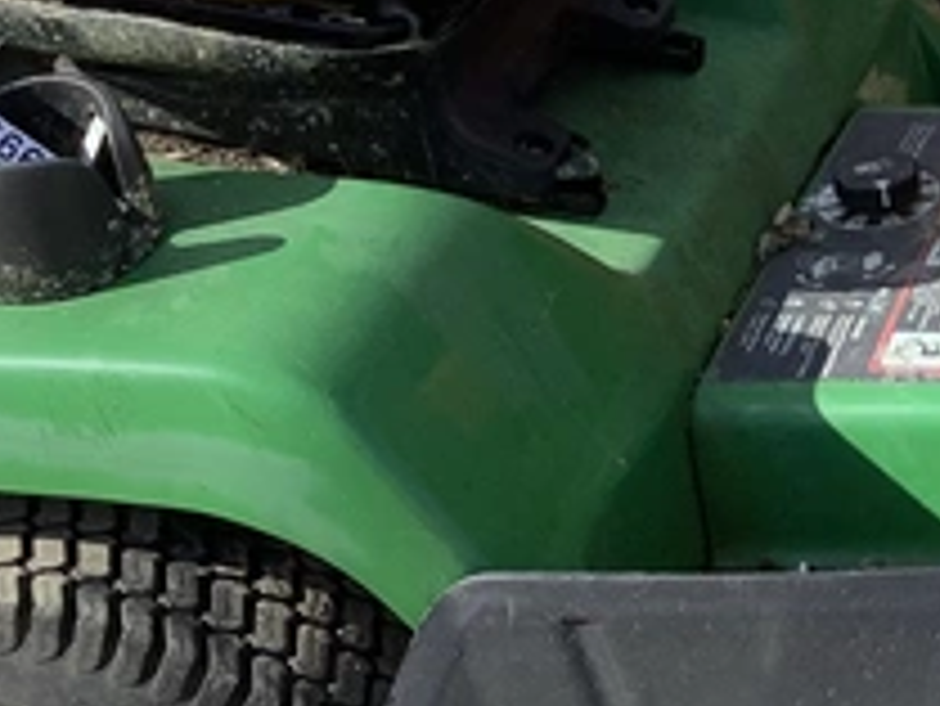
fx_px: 3016
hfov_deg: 16.9
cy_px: 250
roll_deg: +3.2
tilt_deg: -30.2
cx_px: 1142
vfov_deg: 13.3
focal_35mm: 111
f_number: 2.4
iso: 25
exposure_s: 1/762
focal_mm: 3.3
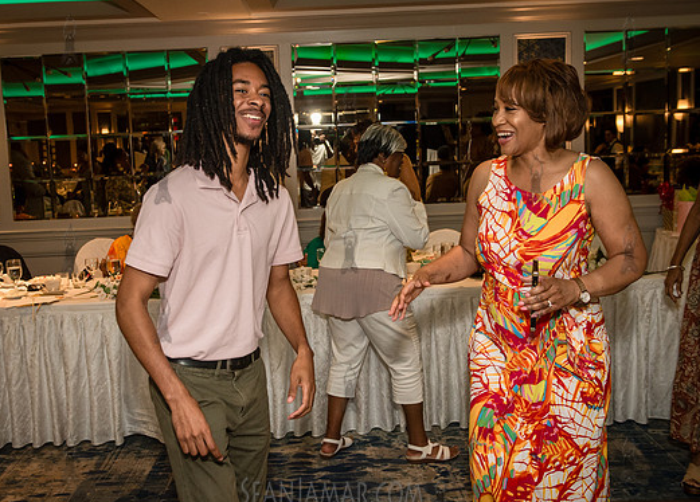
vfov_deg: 35.0
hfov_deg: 47.4
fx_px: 797
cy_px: 229
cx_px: 314
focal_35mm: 40
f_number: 3.5
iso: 1600
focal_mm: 32
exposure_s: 1/160
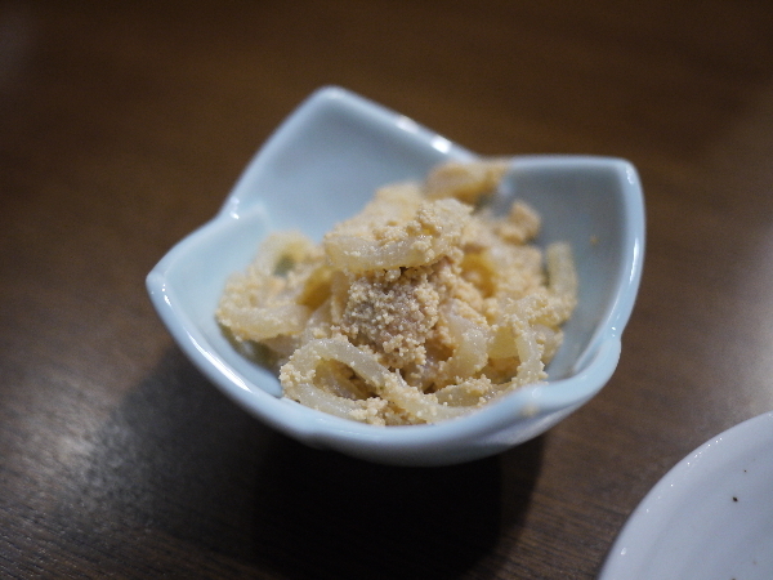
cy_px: 290
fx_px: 893
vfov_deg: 36.0
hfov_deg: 46.8
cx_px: 386
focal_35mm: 40
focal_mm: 20
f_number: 1.7
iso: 400
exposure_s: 1/30
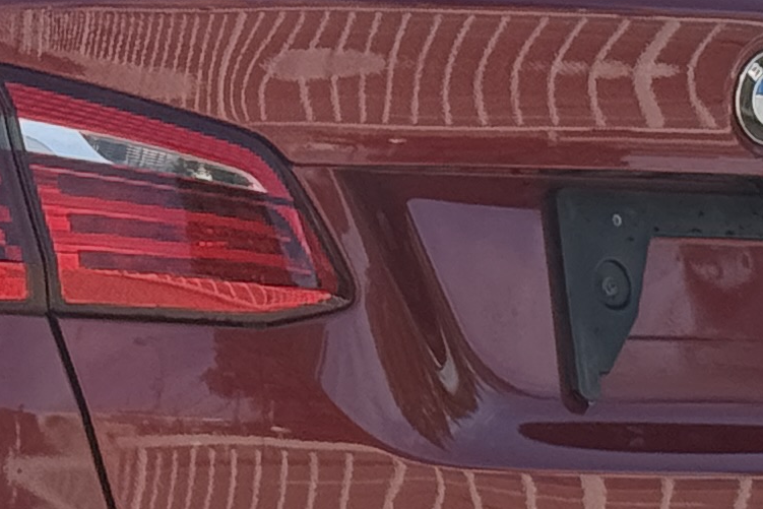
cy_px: 277
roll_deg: +0.0
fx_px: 5681
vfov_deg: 5.1
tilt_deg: +1.2
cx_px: -264
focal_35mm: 268
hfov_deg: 7.6
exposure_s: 1/1513
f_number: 1.78
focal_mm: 6.76
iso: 100
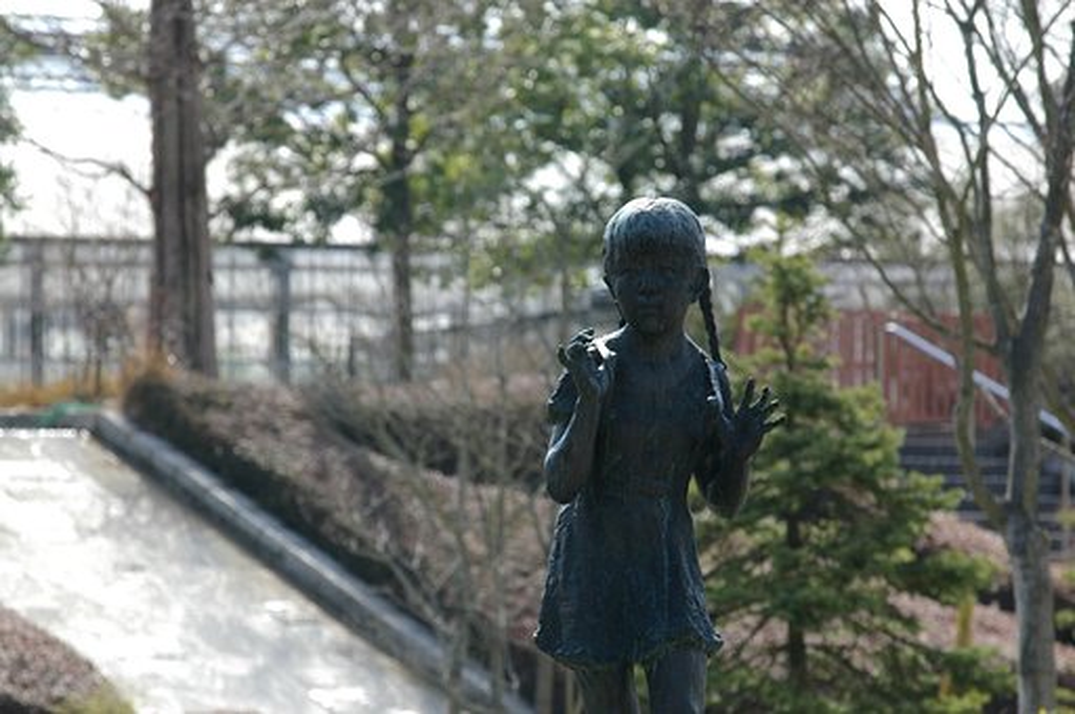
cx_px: 538
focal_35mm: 300
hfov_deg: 6.9
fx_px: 8947
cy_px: 357
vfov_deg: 4.6
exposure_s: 1/100
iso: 200
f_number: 11
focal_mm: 200
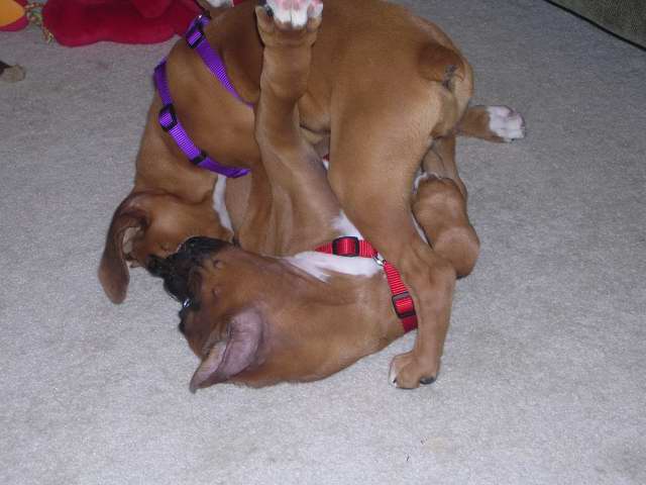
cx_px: 323
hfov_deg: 29.0
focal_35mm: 67
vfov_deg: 21.9
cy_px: 242
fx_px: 1250
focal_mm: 10.2
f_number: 3.6
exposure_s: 1/60.1
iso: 145
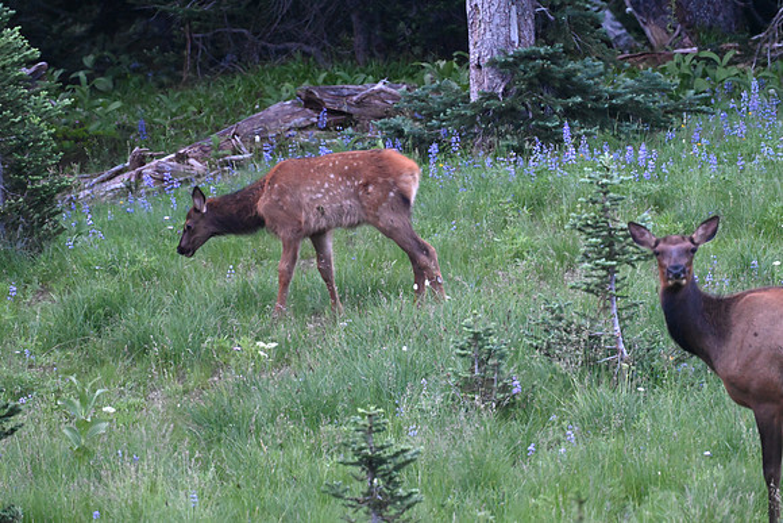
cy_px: 262
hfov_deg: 1.7
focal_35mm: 1200
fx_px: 26105
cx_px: 392
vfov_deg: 1.1
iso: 6400
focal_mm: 1200
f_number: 13
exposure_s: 1/100
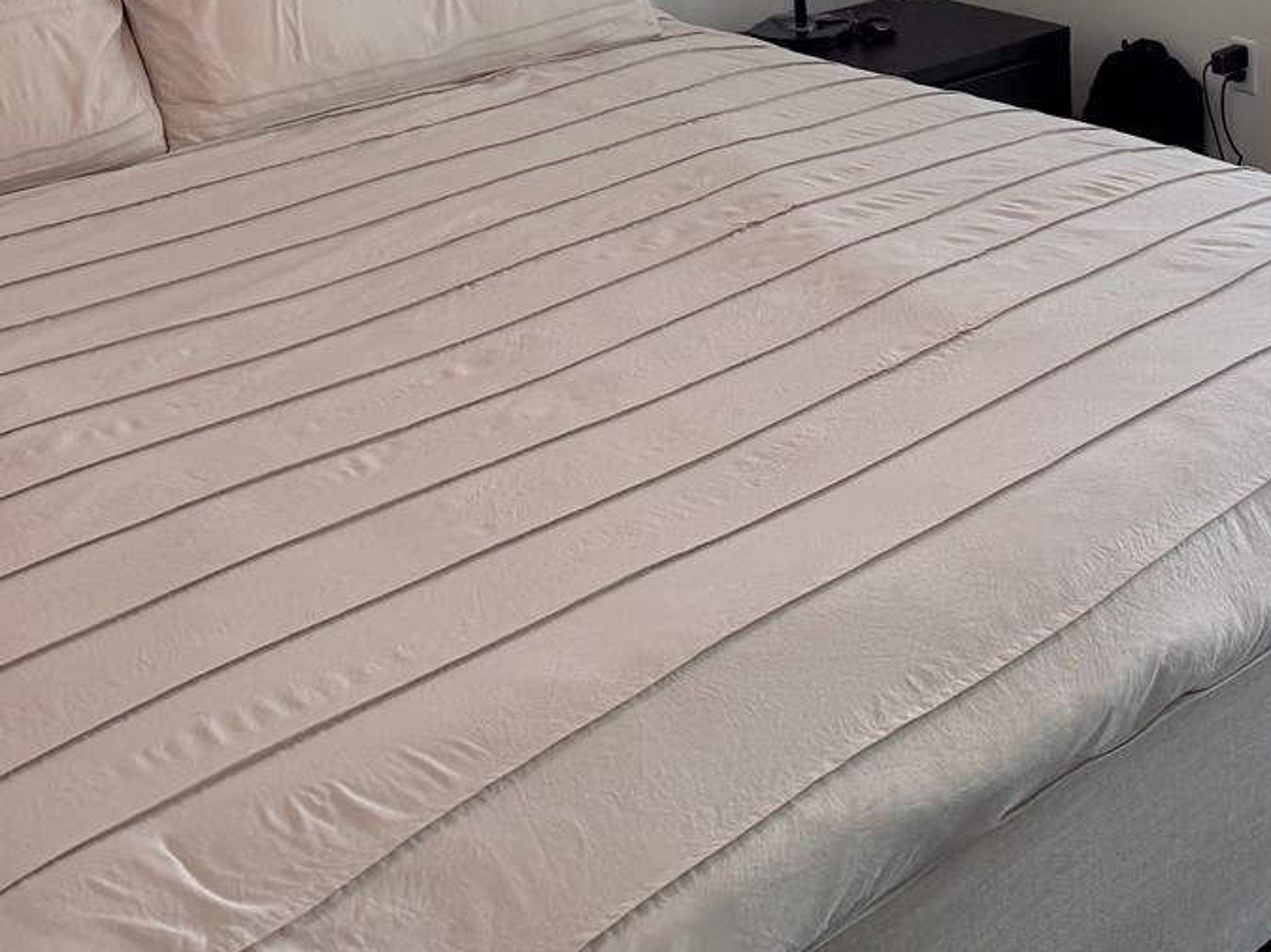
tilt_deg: -12.8
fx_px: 2092
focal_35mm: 57
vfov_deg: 24.4
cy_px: -25
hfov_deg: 30.1
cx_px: 1418
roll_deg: -0.8
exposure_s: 1/445
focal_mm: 6.76
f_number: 1.78
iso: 100
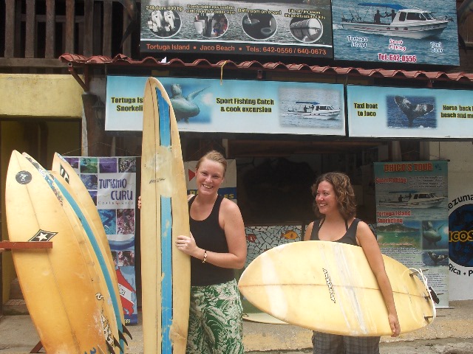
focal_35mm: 28
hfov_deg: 63.4
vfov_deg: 49.7
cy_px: 177
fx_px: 383
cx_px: 236
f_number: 2.8
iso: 86
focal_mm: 5.8
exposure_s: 1/255
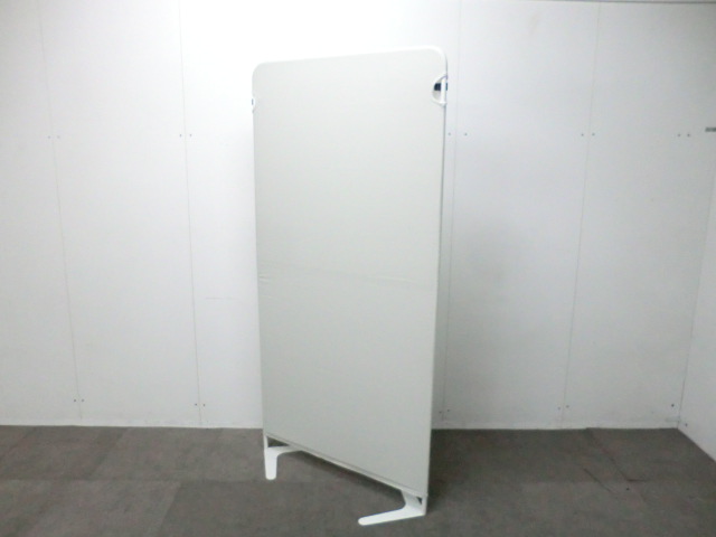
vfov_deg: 51.4
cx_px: 358
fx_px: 558
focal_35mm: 27
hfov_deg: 65.3
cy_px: 268
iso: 500
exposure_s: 1/60
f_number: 3.2
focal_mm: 4.9
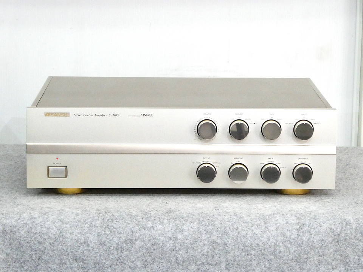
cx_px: 182
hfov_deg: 14.6
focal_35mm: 135
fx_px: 1416
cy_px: 136
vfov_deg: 11.0
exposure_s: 1/80
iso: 1600
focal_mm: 24.2
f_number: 5.3
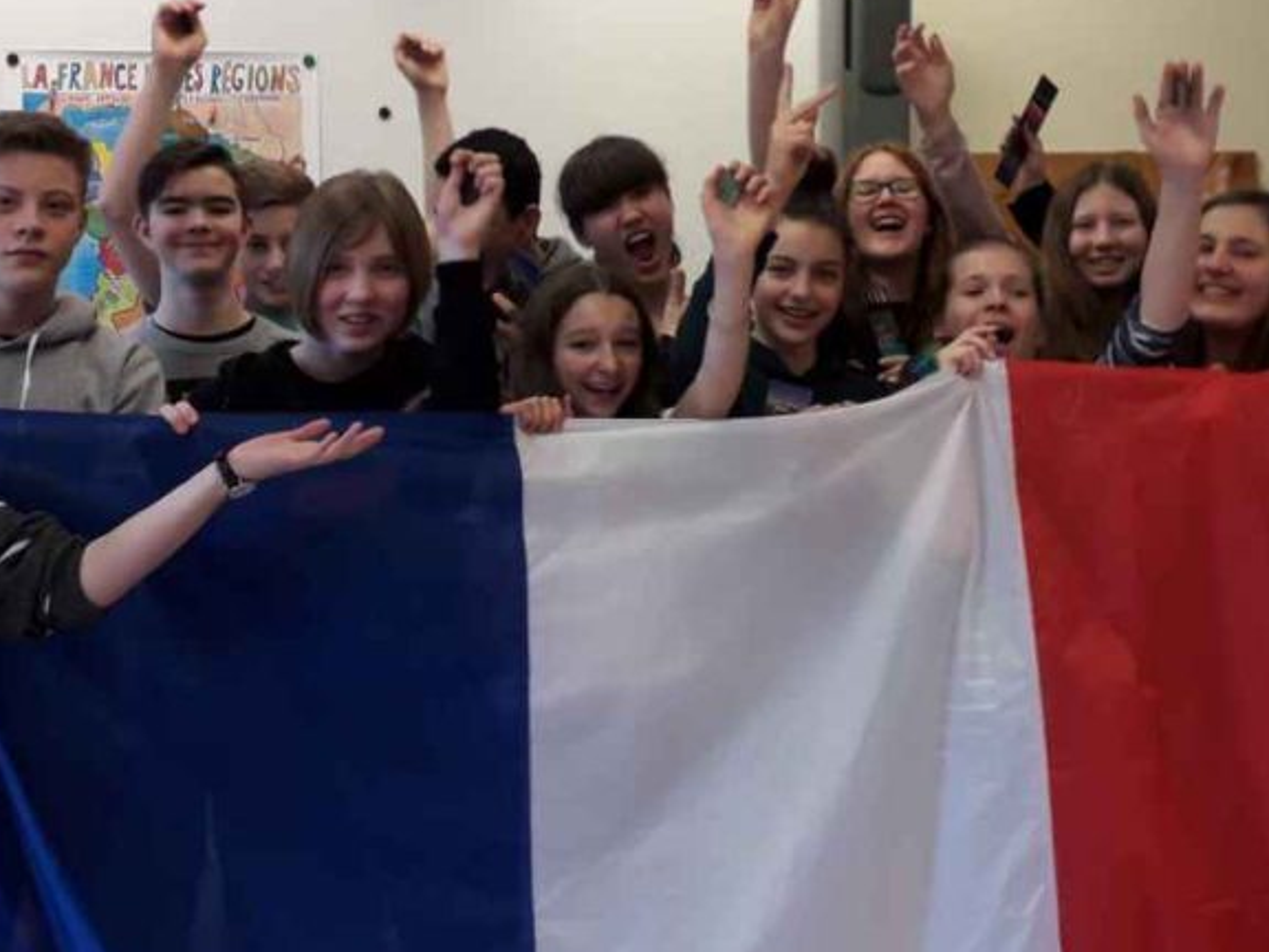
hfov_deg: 39.5
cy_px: 267
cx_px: 740
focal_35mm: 48
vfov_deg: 29.9
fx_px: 1760
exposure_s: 1/50
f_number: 1.9
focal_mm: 3.6
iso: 80
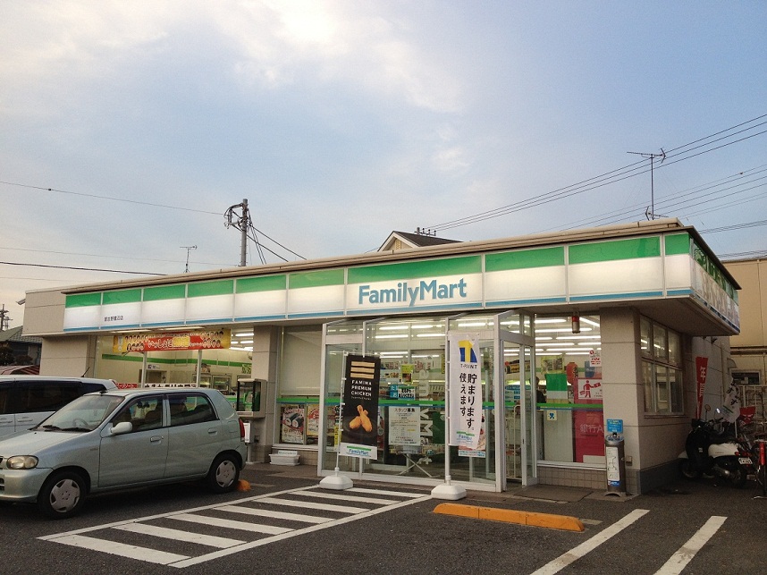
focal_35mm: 35
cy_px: 288
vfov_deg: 40.7
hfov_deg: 52.6
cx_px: 384
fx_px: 775
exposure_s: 1/216
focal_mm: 4.28
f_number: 2.4
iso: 64
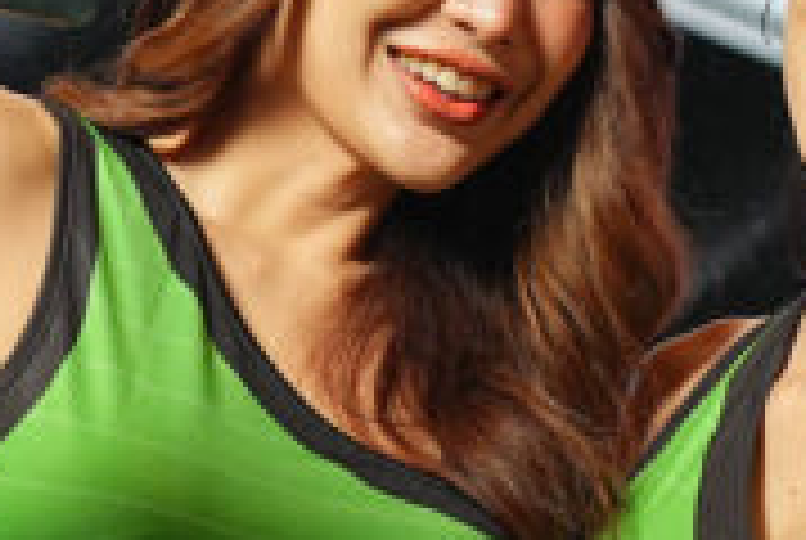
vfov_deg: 8.2
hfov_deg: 12.3
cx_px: 549
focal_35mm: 167
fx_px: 3745
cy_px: -27
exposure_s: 1/200
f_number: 5
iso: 500
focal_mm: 39
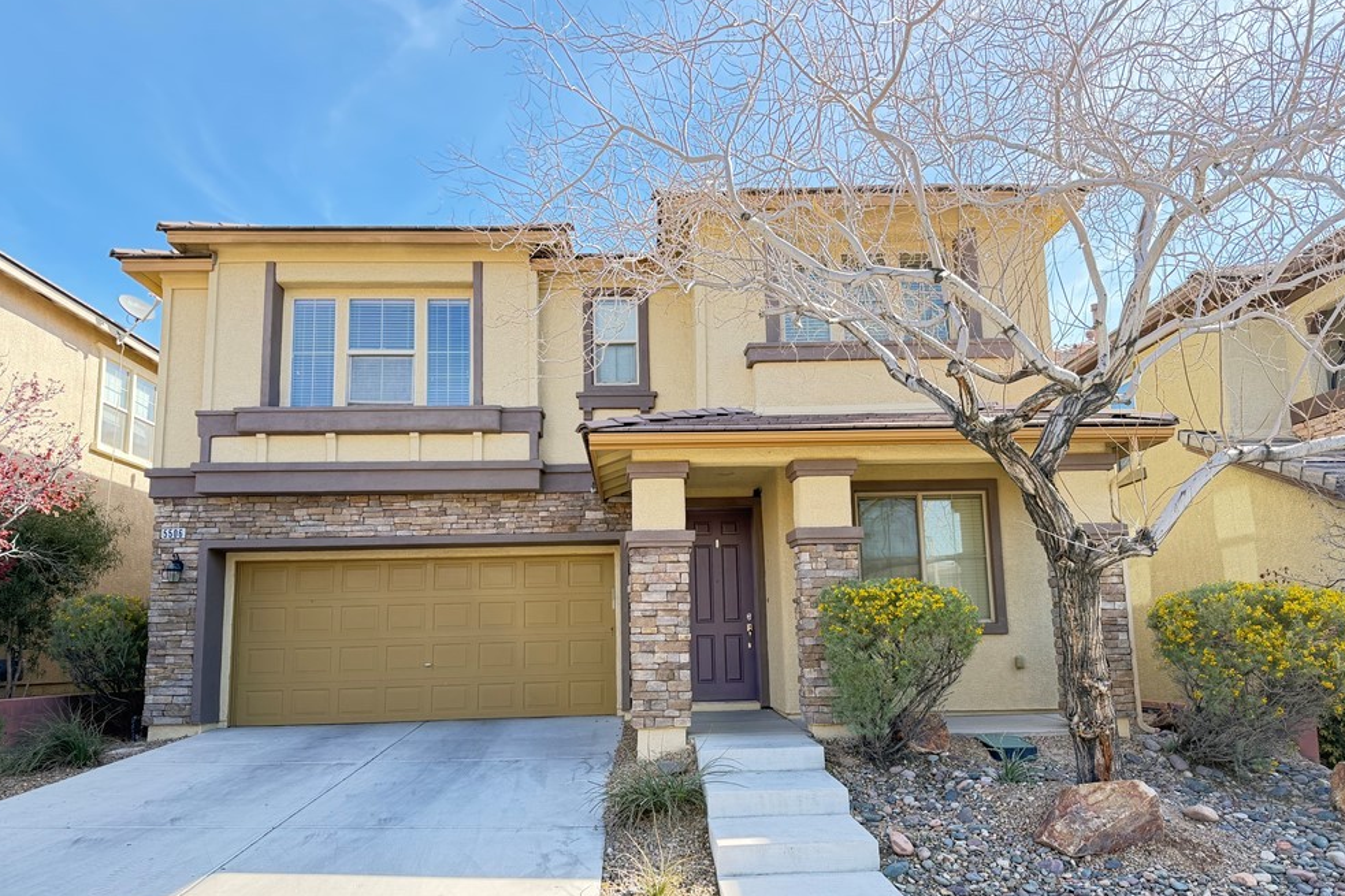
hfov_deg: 69.4
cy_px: 494
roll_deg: +1.8
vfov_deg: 49.5
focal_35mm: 26
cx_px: 679
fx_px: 971
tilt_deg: +7.9
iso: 100
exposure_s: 1/507
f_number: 1.78
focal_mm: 6.76
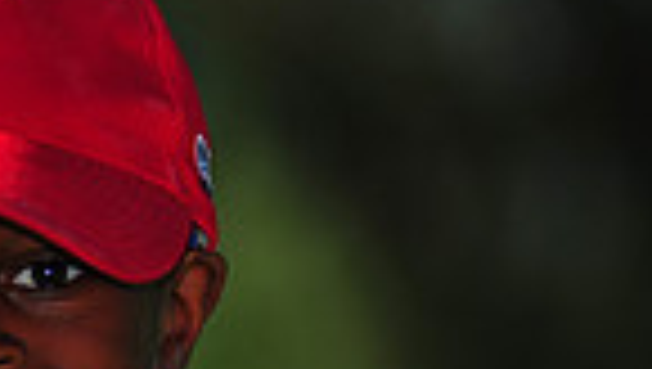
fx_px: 13052
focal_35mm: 754
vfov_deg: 1.6
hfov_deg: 2.9
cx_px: 0
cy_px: 549
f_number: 4
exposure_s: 1/1250
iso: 200
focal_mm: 180
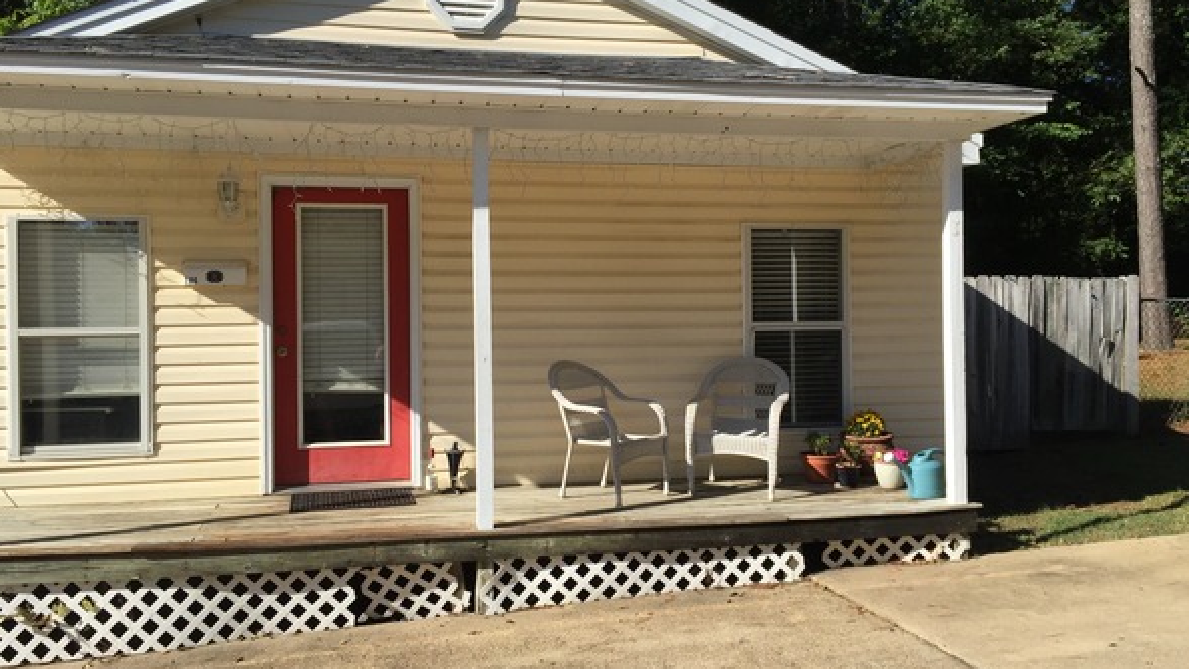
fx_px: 1009
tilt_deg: -0.8
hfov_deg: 61.0
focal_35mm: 32
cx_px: 588
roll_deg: -0.6
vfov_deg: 36.7
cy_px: 327
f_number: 2.2
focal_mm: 4.15
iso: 32
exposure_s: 1/2326
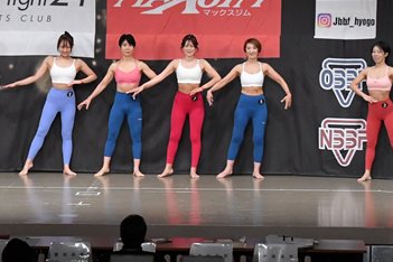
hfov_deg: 12.9
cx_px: 146
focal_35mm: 159
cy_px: 86
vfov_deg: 8.6
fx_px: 1736
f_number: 5.6
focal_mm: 48
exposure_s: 1/400
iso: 5000
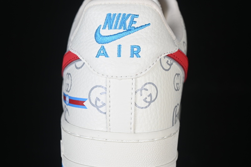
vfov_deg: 18.2
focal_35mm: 75
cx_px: 126
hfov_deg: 27.0
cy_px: 84
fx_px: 523
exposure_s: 1/100
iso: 160
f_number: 7.1
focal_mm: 50
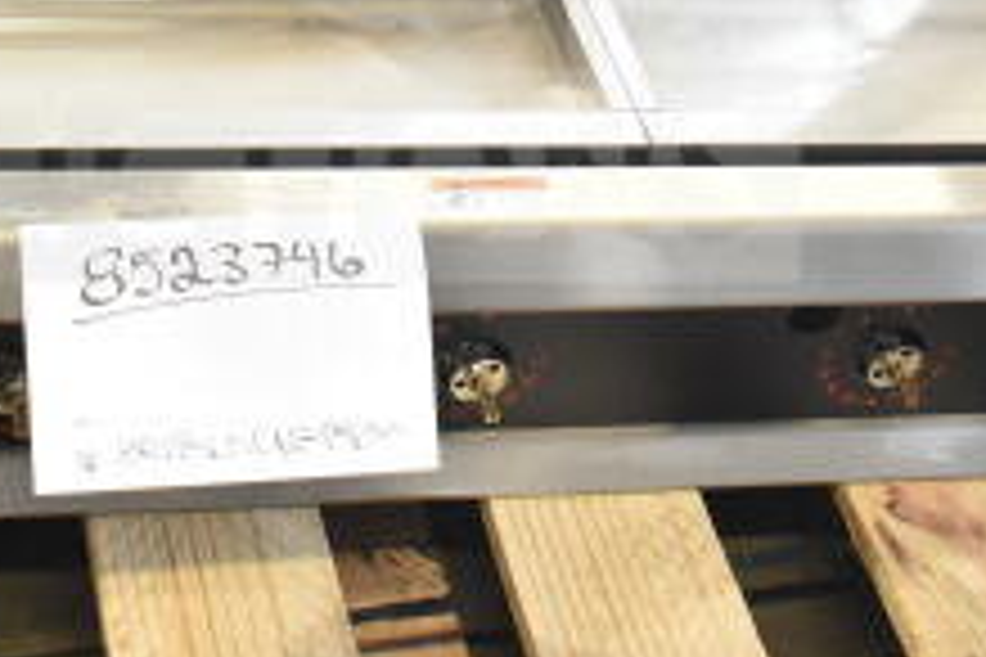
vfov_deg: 14.5
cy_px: -74
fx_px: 2520
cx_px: 293
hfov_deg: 22.0
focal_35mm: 92
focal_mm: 22
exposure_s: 1/60
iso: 1600
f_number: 3.8
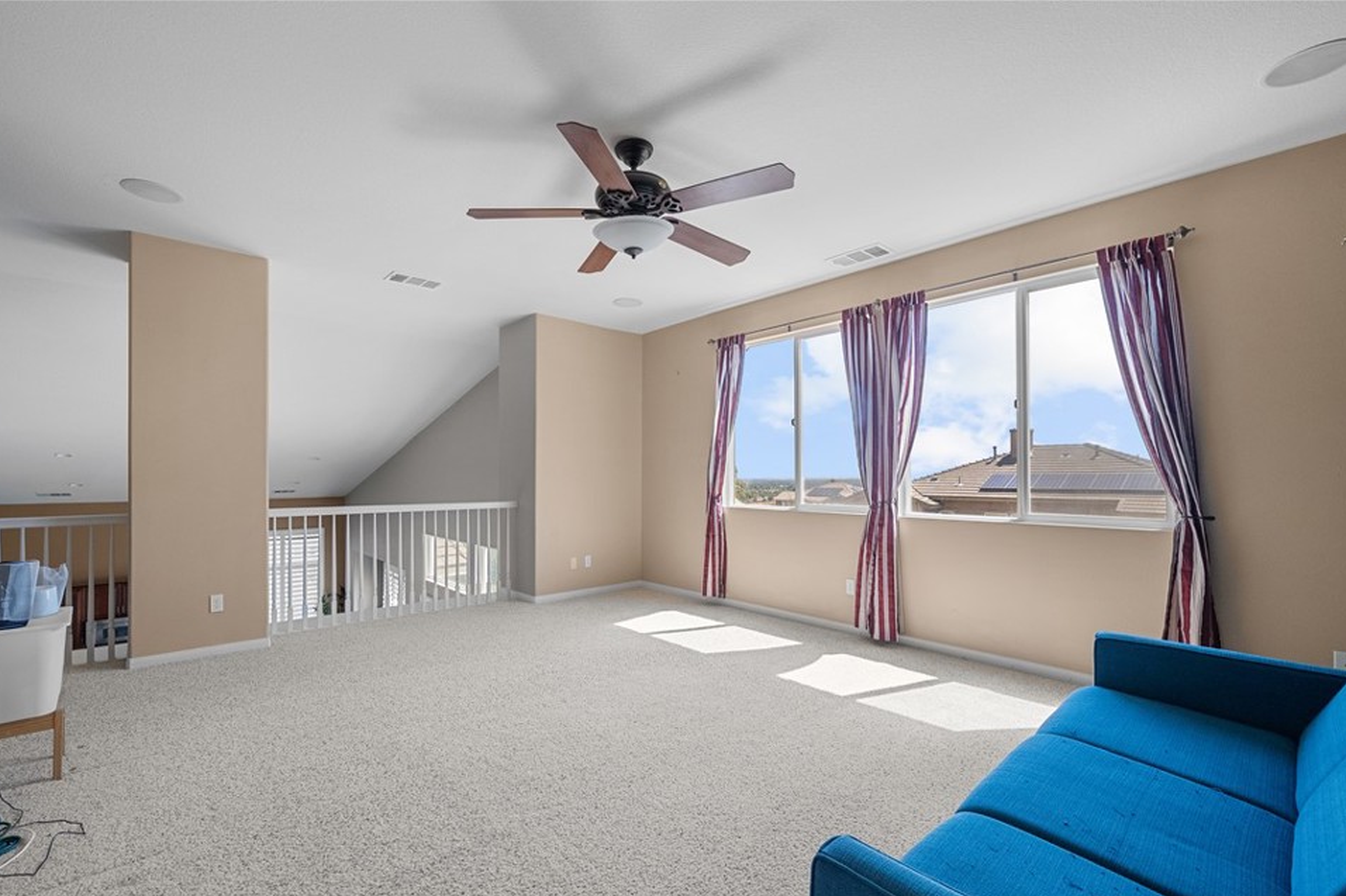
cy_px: 479
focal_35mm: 15
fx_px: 561
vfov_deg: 77.2
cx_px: 643
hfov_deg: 100.3
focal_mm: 14
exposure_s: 1/80
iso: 640
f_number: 9
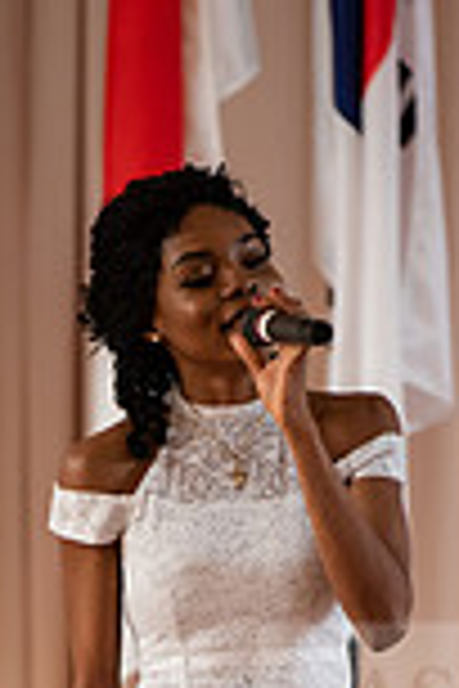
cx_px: 189
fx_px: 10996
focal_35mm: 575
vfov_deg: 3.6
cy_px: 904
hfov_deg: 2.4
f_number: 3.2
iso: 2000
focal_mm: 195
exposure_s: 1/200
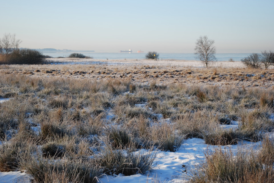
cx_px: 137
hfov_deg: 24.6
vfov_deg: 16.6
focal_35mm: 82
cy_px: 92
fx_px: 629
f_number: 6.3
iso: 100
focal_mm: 55
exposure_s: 1/160
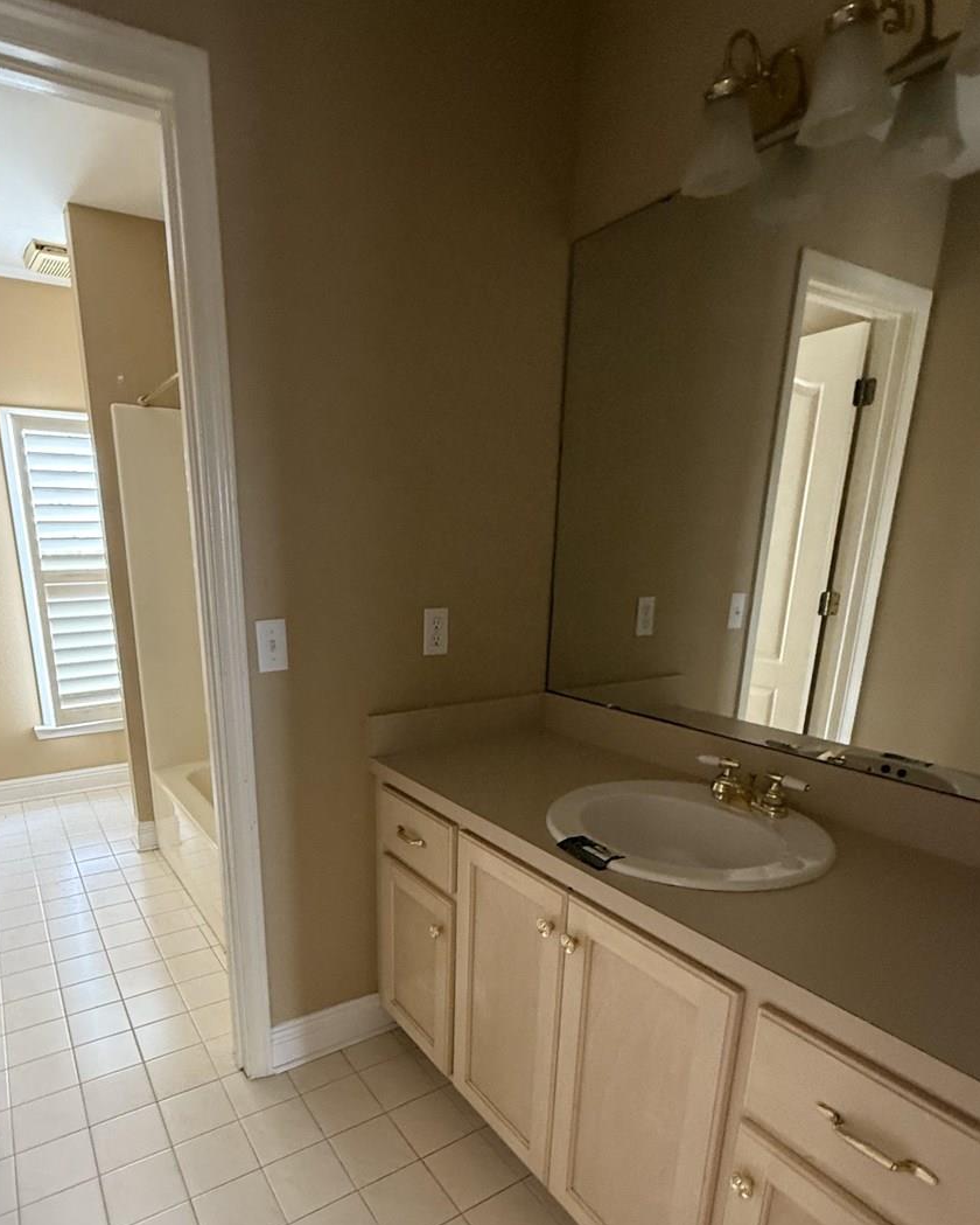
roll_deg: -1.8
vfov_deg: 78.9
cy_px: 765
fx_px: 725
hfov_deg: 67.5
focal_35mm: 20
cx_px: 397
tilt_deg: -17.7
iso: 400
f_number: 2.2
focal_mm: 2.22
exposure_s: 1/60
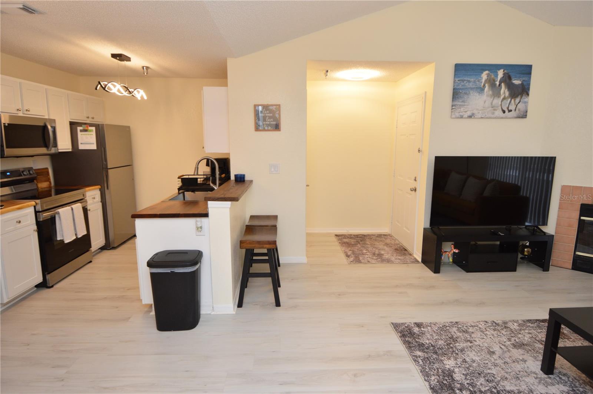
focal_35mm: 18
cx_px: 296
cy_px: 197
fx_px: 296
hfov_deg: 90.1
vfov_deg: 67.3
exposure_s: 1/60
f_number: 4
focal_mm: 12
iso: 400
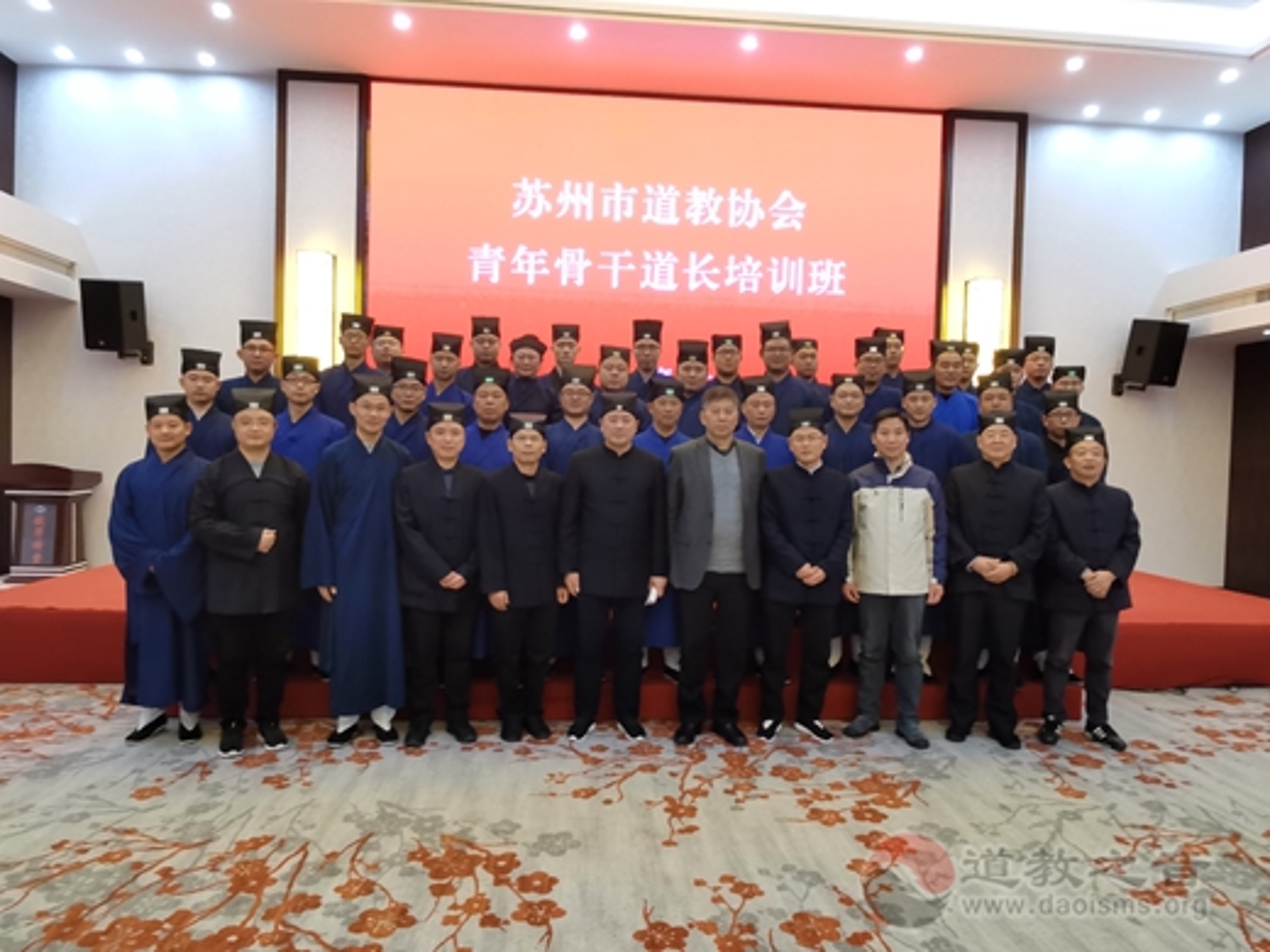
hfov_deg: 73.9
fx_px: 844
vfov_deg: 58.9
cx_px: 635
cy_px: 476
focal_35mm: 23
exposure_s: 1/33.3
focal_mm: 2.23
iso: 250
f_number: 2.2
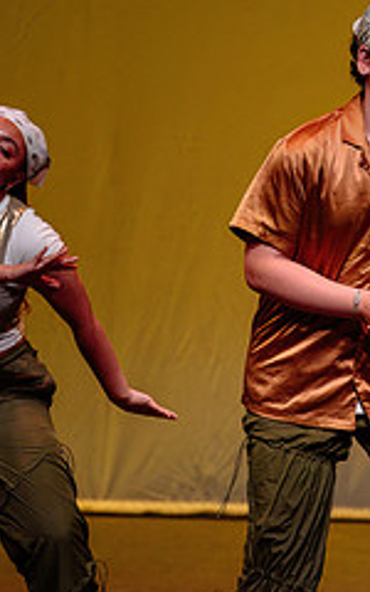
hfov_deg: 3.0
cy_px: 393
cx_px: 572
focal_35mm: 443
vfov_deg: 4.7
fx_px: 7147
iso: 1250
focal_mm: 180
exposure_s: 1/500
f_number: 3.2
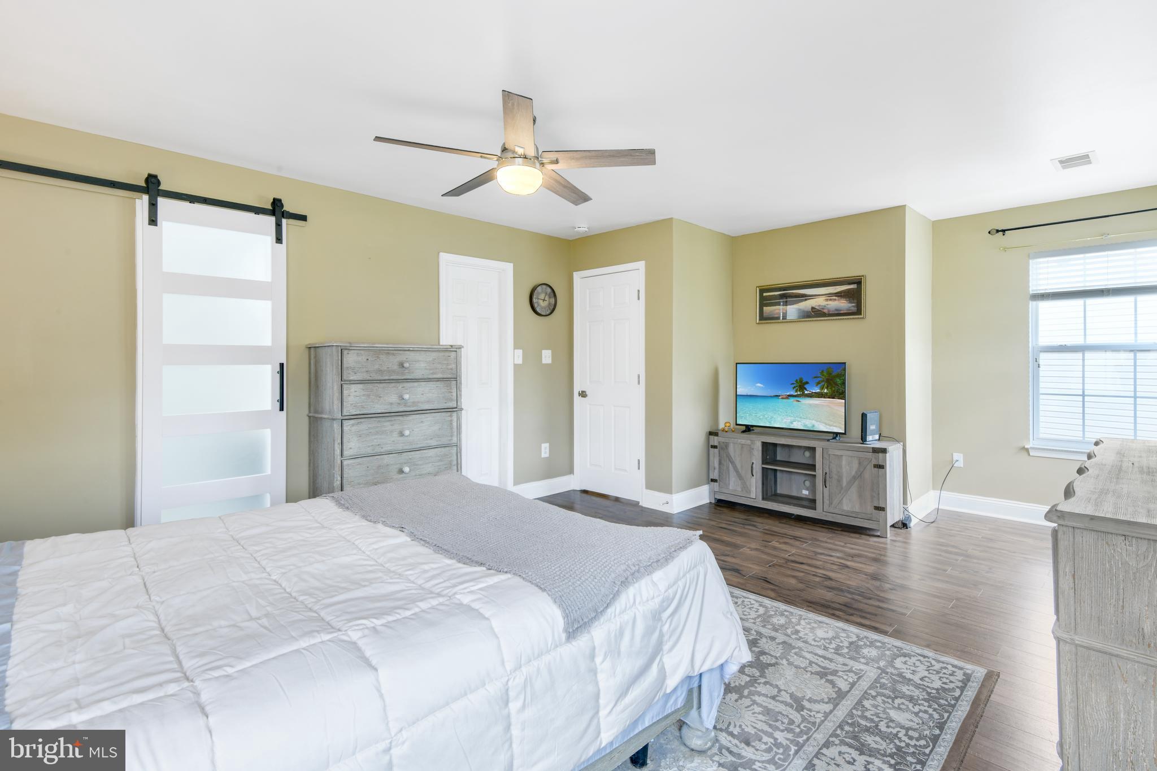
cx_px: 578
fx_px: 514
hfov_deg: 96.7
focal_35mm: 16
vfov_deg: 73.7
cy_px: 386
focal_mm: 16
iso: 100
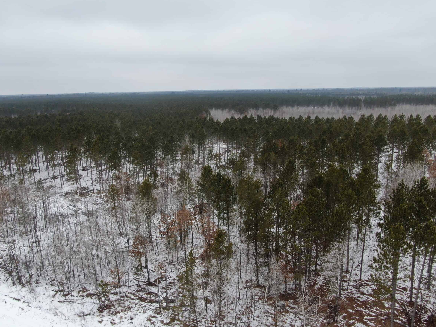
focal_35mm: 26
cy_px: 160
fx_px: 327
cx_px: 208
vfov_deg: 53.1
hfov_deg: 67.3
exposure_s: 1/500
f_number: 2.8
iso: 110
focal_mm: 4.39
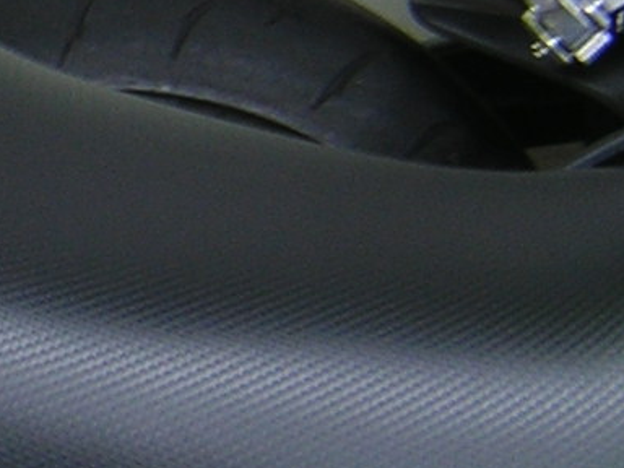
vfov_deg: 9.9
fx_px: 2704
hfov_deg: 12.2
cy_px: 205
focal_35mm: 150
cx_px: -452
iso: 100
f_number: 2.6
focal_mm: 4.7
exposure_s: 1/6.2
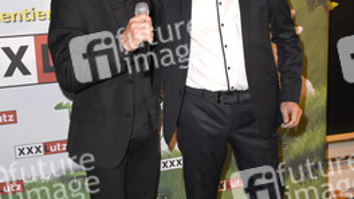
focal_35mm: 55
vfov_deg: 21.8
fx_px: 514
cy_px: 118
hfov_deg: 38.0
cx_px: 177
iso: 3200
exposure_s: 1/125
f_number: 5.6
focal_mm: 23
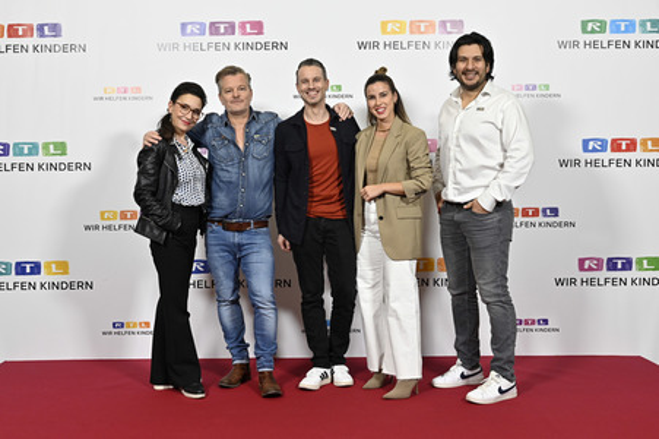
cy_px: 220
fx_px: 750
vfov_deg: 32.6
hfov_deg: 47.4
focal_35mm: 41
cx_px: 330
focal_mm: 41
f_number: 4.5
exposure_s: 1/320
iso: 1250
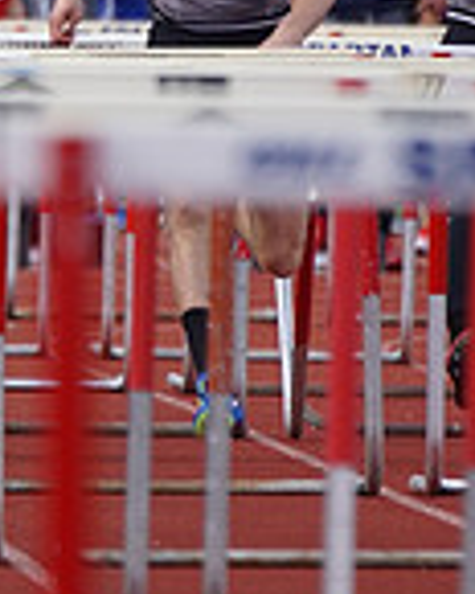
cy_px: -158
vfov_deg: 1.0
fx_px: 32703
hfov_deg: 0.8
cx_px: -684
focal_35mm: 1861
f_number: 5.6
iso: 400
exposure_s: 1/1000
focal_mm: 330
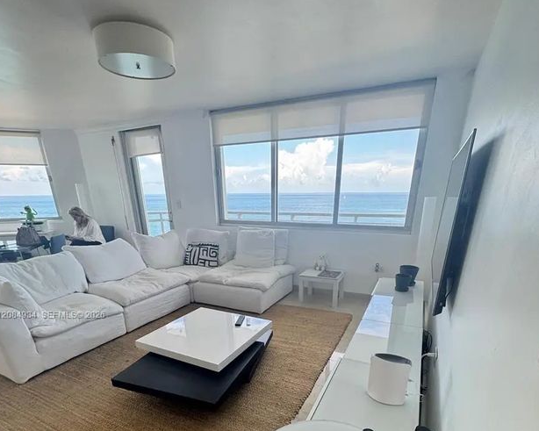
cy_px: 316
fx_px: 303
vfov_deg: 67.0
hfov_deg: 83.3
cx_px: 270
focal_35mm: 19
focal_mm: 2.22
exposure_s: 1/99
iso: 80
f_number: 2.2
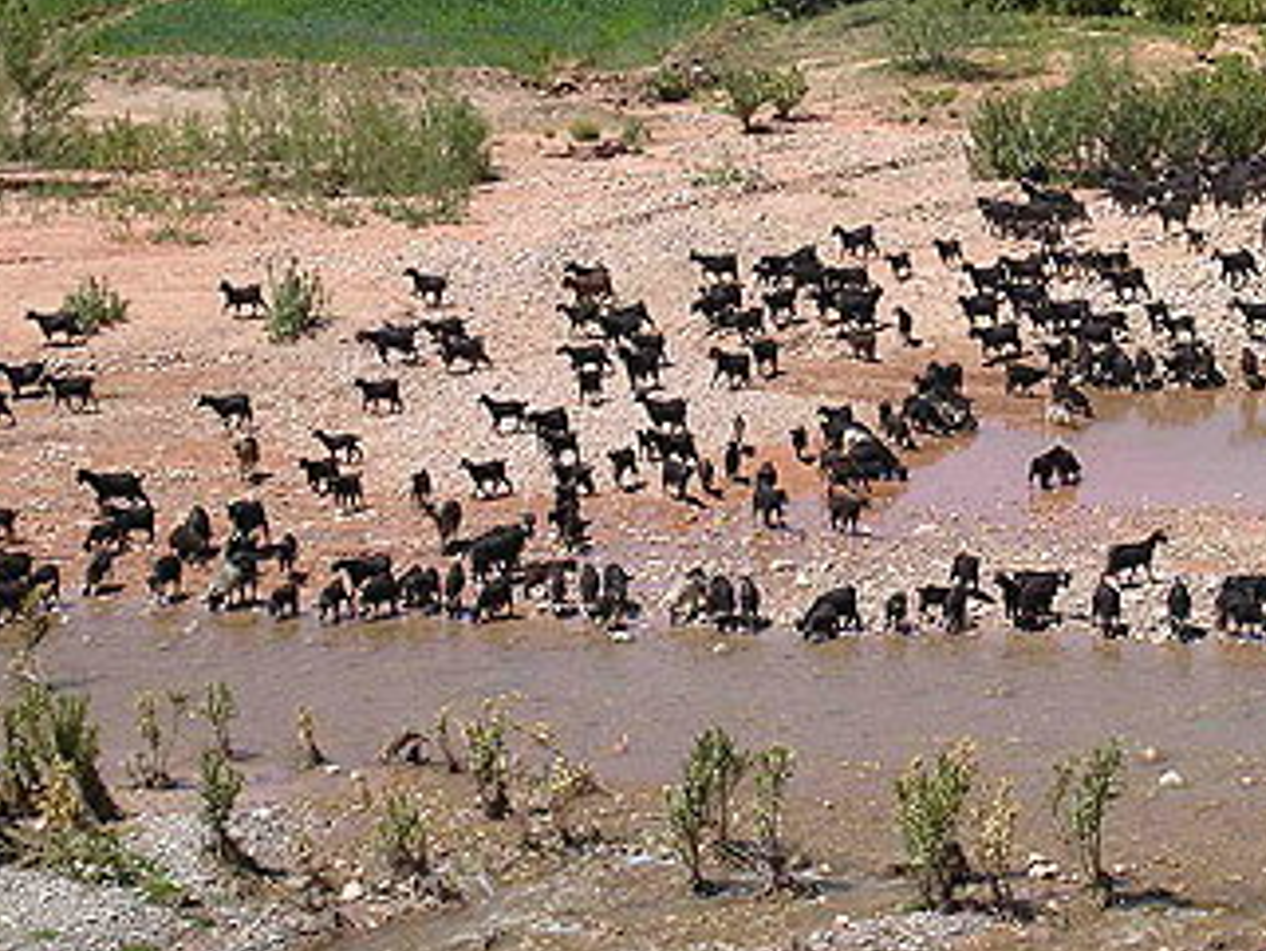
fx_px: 5890
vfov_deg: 9.2
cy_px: 371
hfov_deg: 12.3
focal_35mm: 161
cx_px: 820
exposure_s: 1/338
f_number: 4.9
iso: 100
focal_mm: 17.4
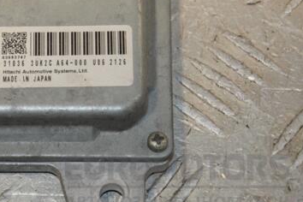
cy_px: 53
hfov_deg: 8.3
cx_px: 49
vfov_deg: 5.5
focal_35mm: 249
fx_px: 2096
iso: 800
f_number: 6.3
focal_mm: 98
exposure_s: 1/200
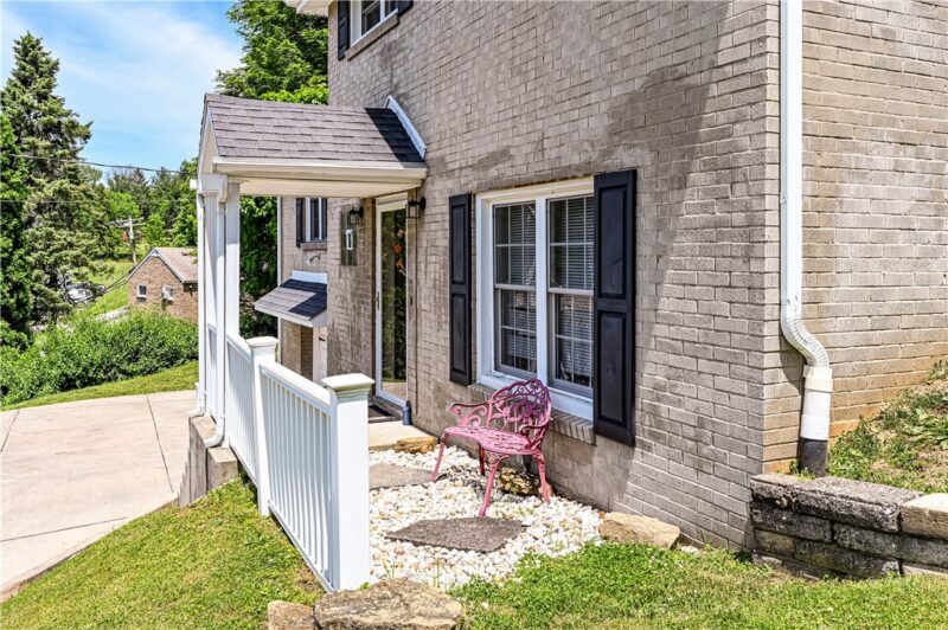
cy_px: 315
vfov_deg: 45.6
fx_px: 750
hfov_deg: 64.6
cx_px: 474
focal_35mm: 28
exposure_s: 1/125
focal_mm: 28.5
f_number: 9
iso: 100
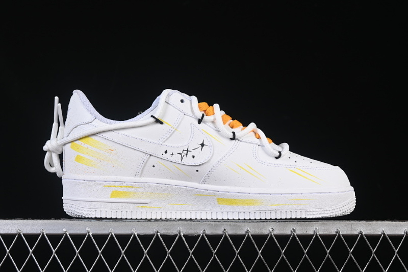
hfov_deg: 27.0
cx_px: 204
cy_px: 136
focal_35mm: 75
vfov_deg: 18.2
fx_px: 850
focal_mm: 50
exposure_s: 1/80
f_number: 8
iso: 160
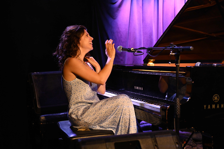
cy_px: 74
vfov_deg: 27.0
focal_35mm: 50
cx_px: 112
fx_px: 311
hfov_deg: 39.6
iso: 3200
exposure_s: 1/250
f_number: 3.2
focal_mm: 50
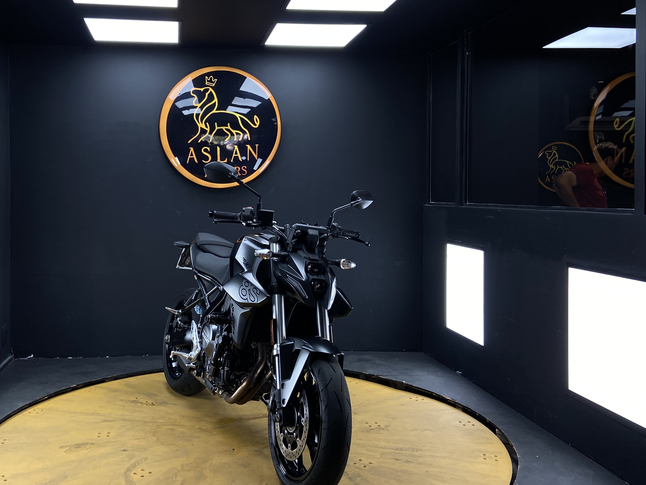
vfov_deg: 38.6
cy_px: 206
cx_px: 231
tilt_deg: -1.9
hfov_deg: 49.5
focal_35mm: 37
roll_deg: -0.1
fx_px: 691
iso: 40
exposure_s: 1/99
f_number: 1.8
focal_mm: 4.25
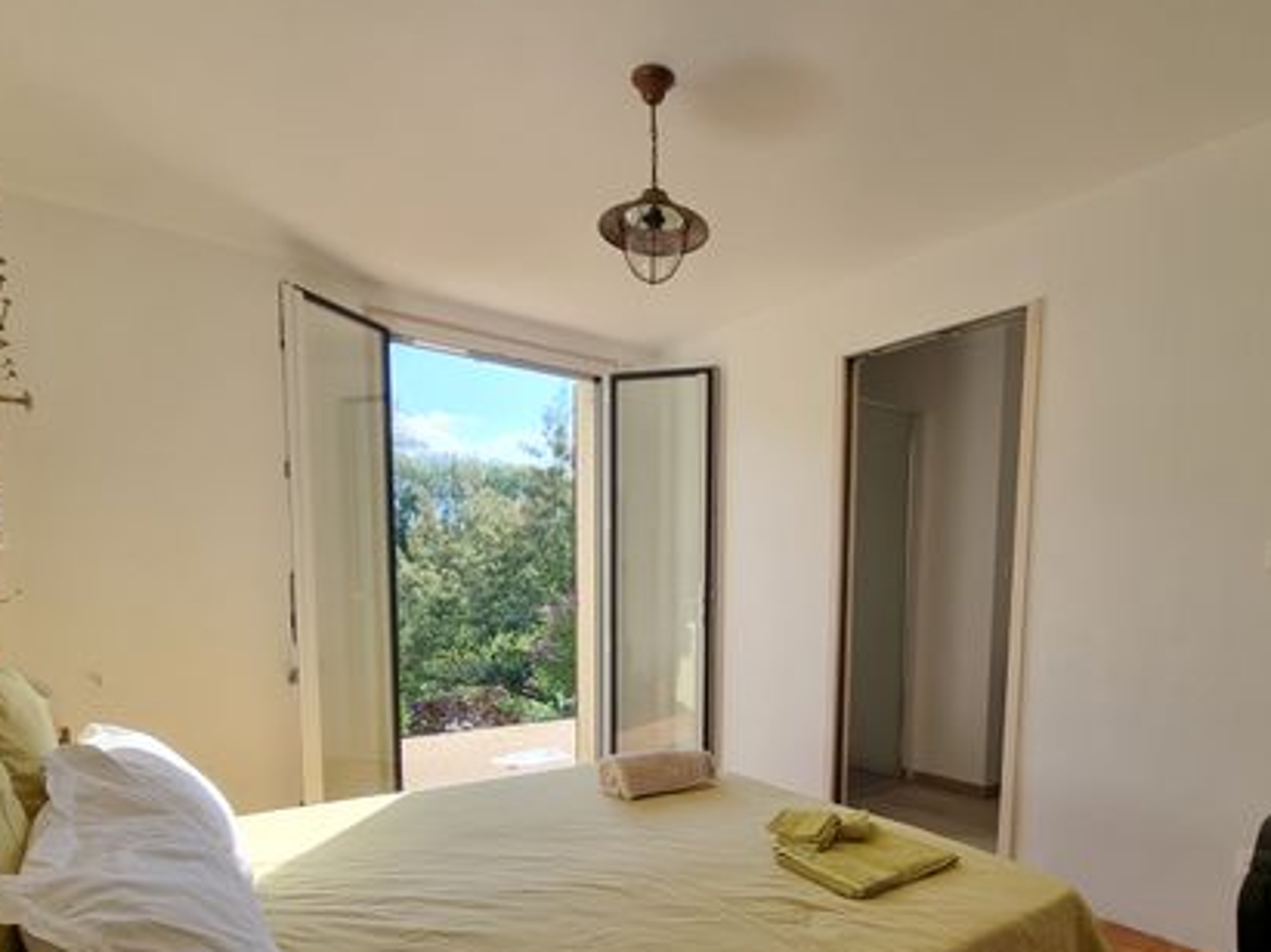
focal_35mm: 19
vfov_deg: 66.3
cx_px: 683
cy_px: 655
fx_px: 697
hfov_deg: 84.5
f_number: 2.2
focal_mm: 2.2
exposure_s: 1/380
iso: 50
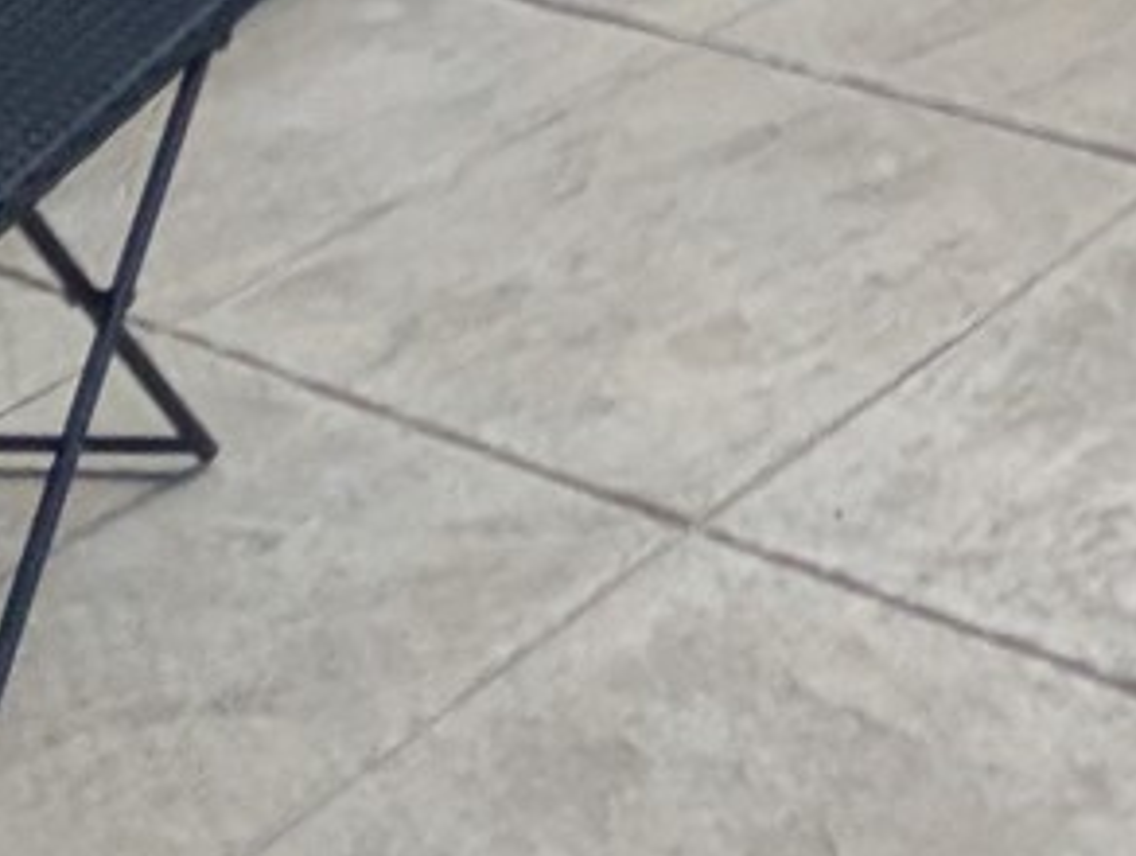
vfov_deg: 12.7
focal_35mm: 84
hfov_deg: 20.3
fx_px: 2761
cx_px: 1663
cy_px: -1307
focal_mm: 2.02
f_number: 1.7
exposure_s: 1/5848
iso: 57
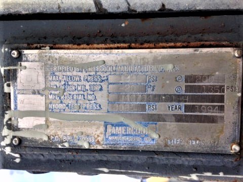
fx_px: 232
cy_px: 91
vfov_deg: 42.9
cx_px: 122
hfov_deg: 55.4
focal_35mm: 33
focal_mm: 4.12
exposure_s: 1/704
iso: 50
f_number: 2.4
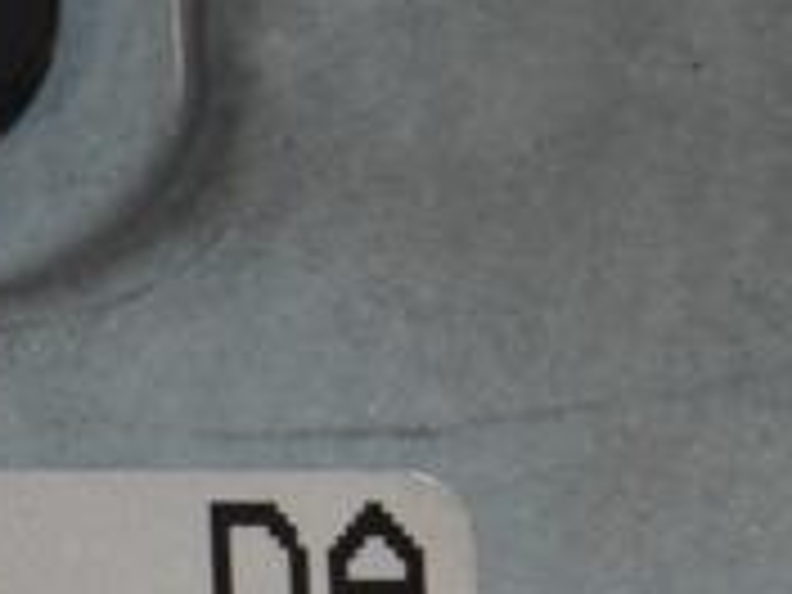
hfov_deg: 3.8
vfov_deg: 2.9
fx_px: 11821
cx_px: -297
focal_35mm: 517
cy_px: 891
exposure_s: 1/200
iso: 800
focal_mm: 105
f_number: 9
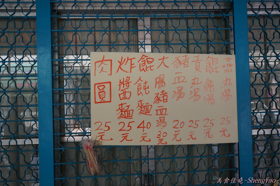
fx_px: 280
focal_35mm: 36
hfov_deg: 53.2
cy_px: 93
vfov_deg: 36.8
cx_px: 140
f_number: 4.5
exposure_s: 1/60
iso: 250
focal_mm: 24
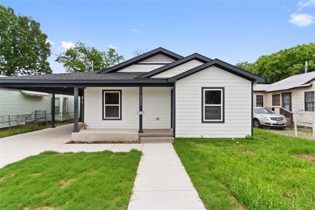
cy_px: 105
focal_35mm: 17
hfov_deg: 93.3
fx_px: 149
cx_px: 158
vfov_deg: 70.4
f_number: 9.5
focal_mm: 17
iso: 400
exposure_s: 1/750
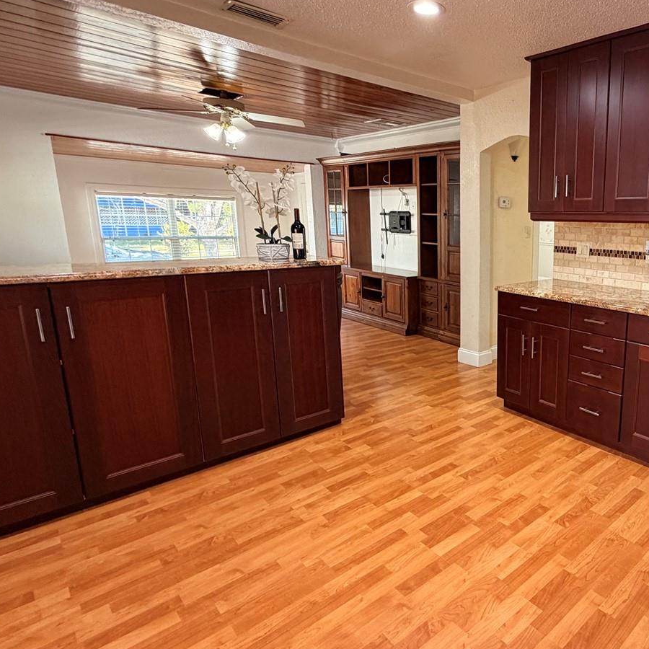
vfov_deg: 69.6
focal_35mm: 22
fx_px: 467
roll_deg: -1.6
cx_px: 532
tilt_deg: -10.3
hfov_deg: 62.8
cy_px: 308
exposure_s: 1/60
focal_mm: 2.22
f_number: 2.2
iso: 250
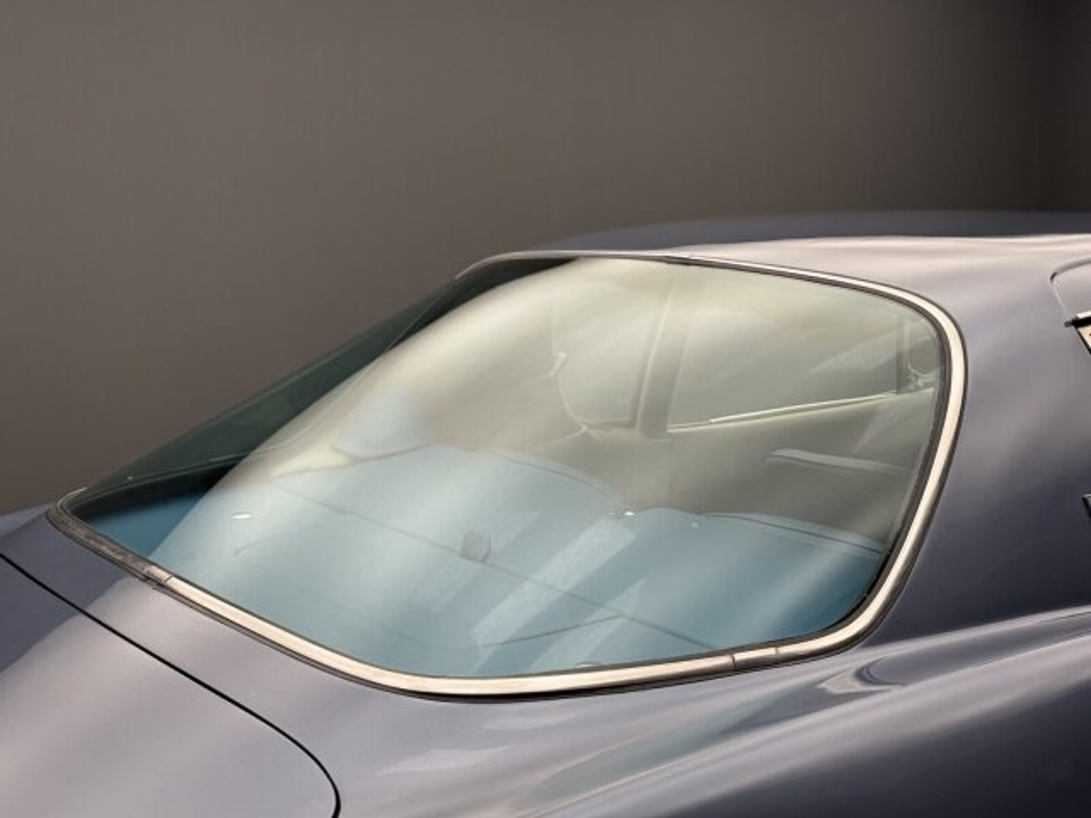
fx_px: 1513
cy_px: 409
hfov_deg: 39.7
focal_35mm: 48
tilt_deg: -10.6
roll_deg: +1.6
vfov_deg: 30.3
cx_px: 546
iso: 125
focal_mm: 6.76
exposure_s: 1/99
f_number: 1.78
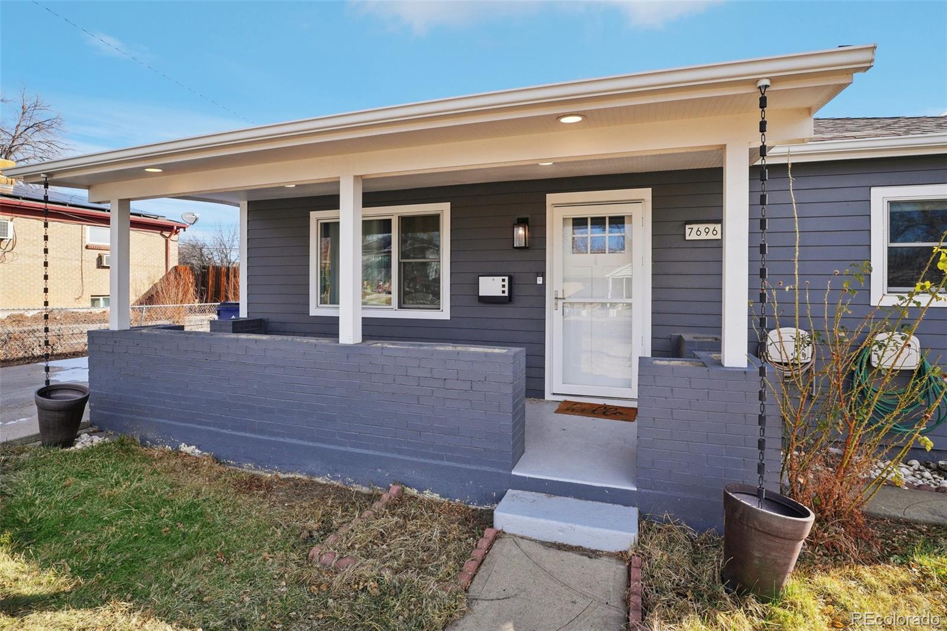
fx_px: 434
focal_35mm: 16
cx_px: 474
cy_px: 316
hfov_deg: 95.0
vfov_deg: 72.0
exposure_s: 1/200
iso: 100
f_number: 8
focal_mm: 11
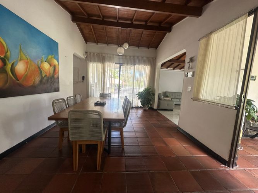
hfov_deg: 102.1
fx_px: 104
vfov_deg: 85.7
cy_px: 96
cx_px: 129
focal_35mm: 14
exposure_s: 1/99
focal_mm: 2.22
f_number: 2.2
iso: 80
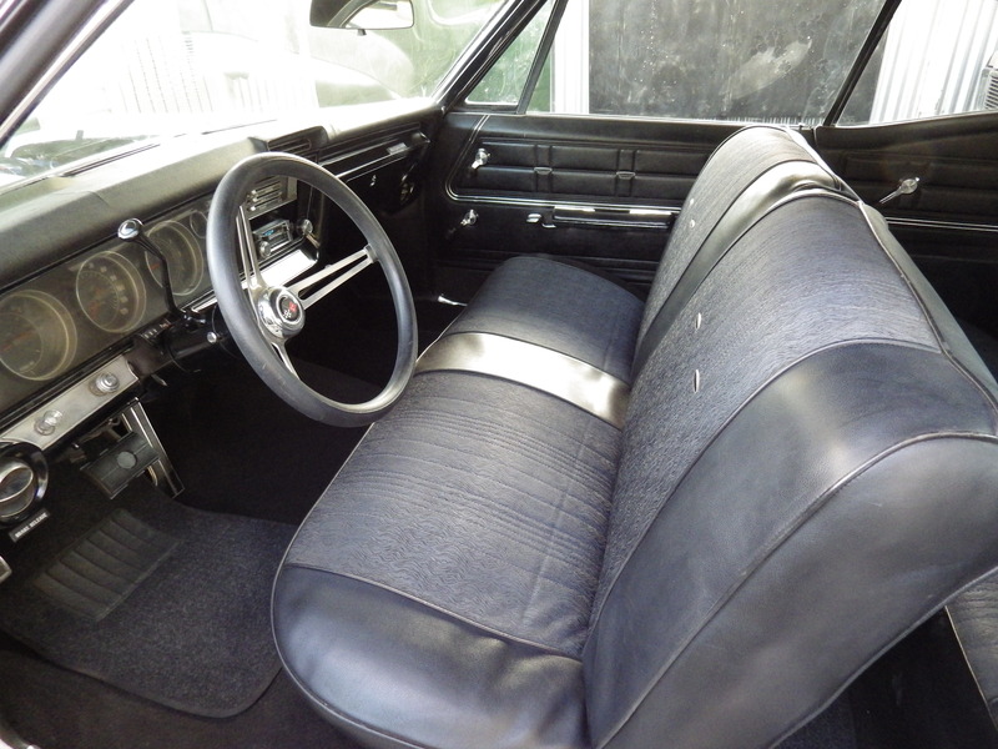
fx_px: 634
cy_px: 374
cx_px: 499
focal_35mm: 22
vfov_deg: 61.1
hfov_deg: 76.4
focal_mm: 4
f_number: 3.1
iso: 500
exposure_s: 1/45
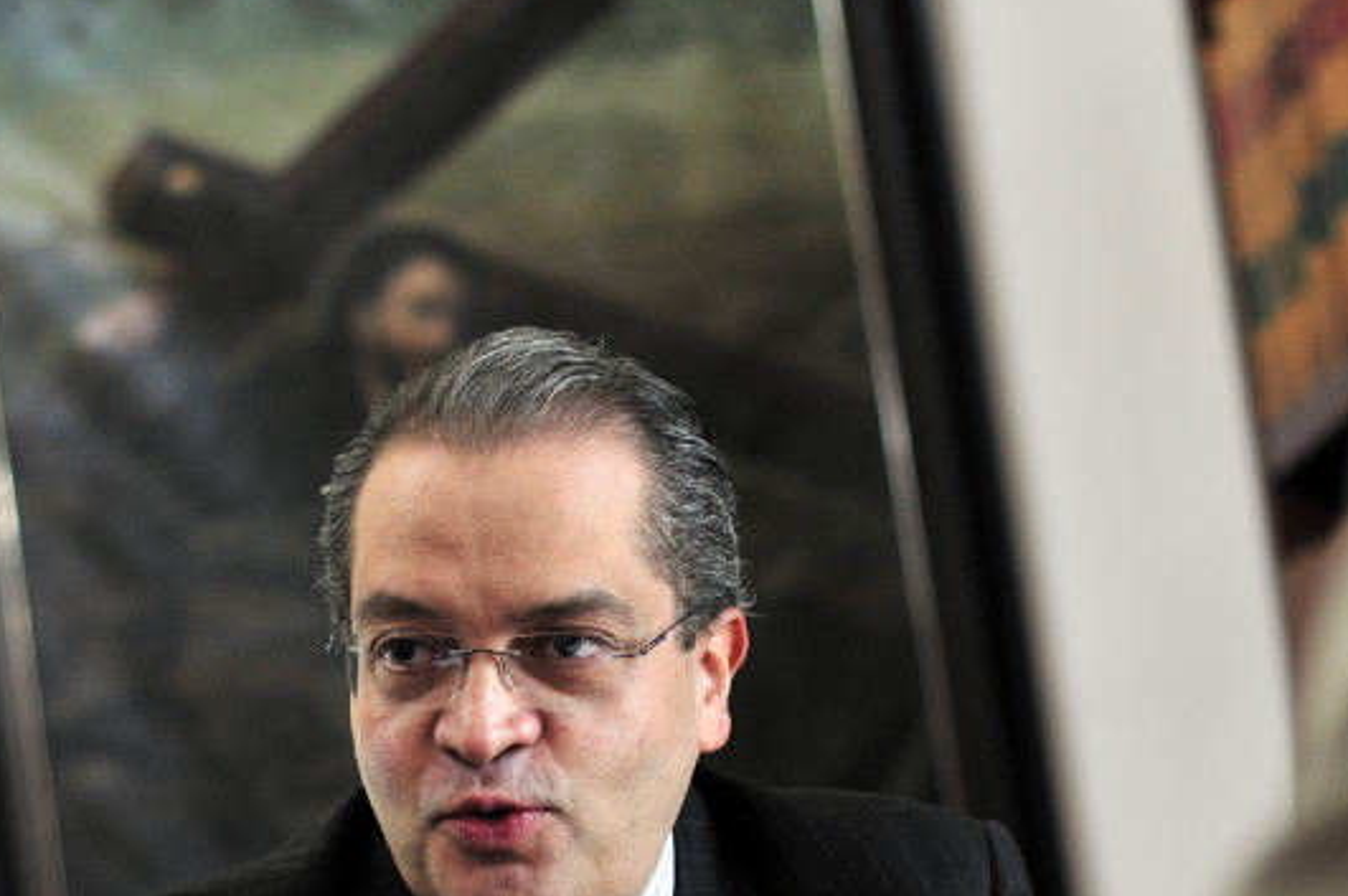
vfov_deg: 9.8
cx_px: 503
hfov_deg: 14.8
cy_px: 778
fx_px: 5200
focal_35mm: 139
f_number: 2
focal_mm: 50
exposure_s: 1/125
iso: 500
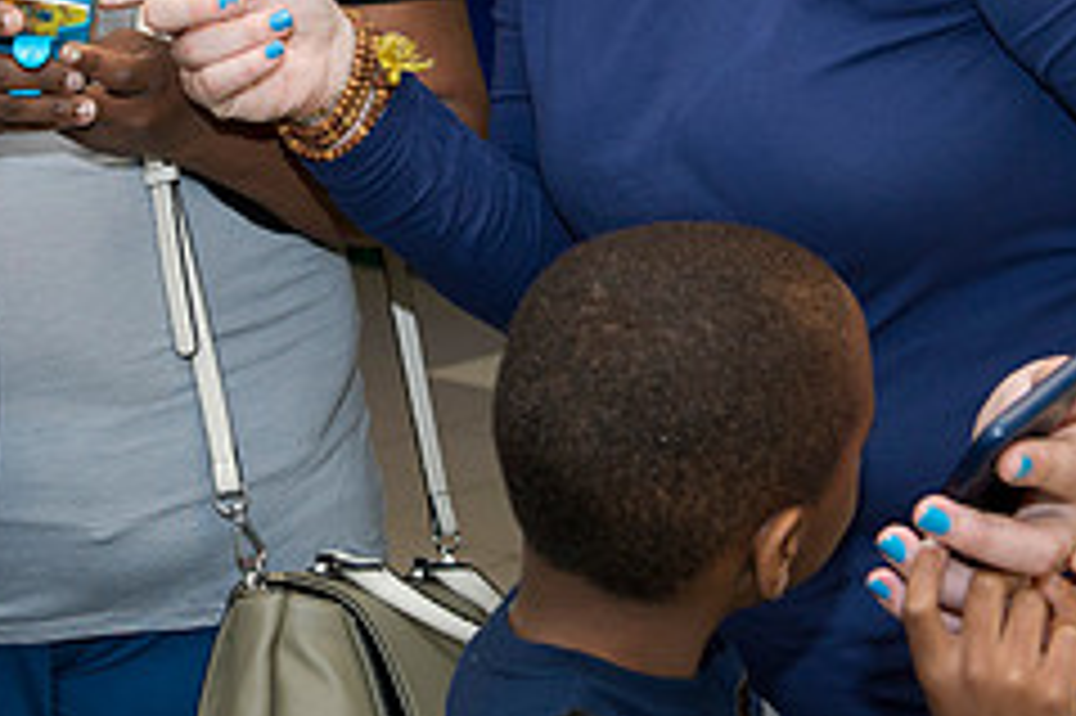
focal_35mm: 107
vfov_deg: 12.6
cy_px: -72
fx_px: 3196
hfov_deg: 19.0
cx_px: 266
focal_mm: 44
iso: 1250
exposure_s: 1/200
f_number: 5.6
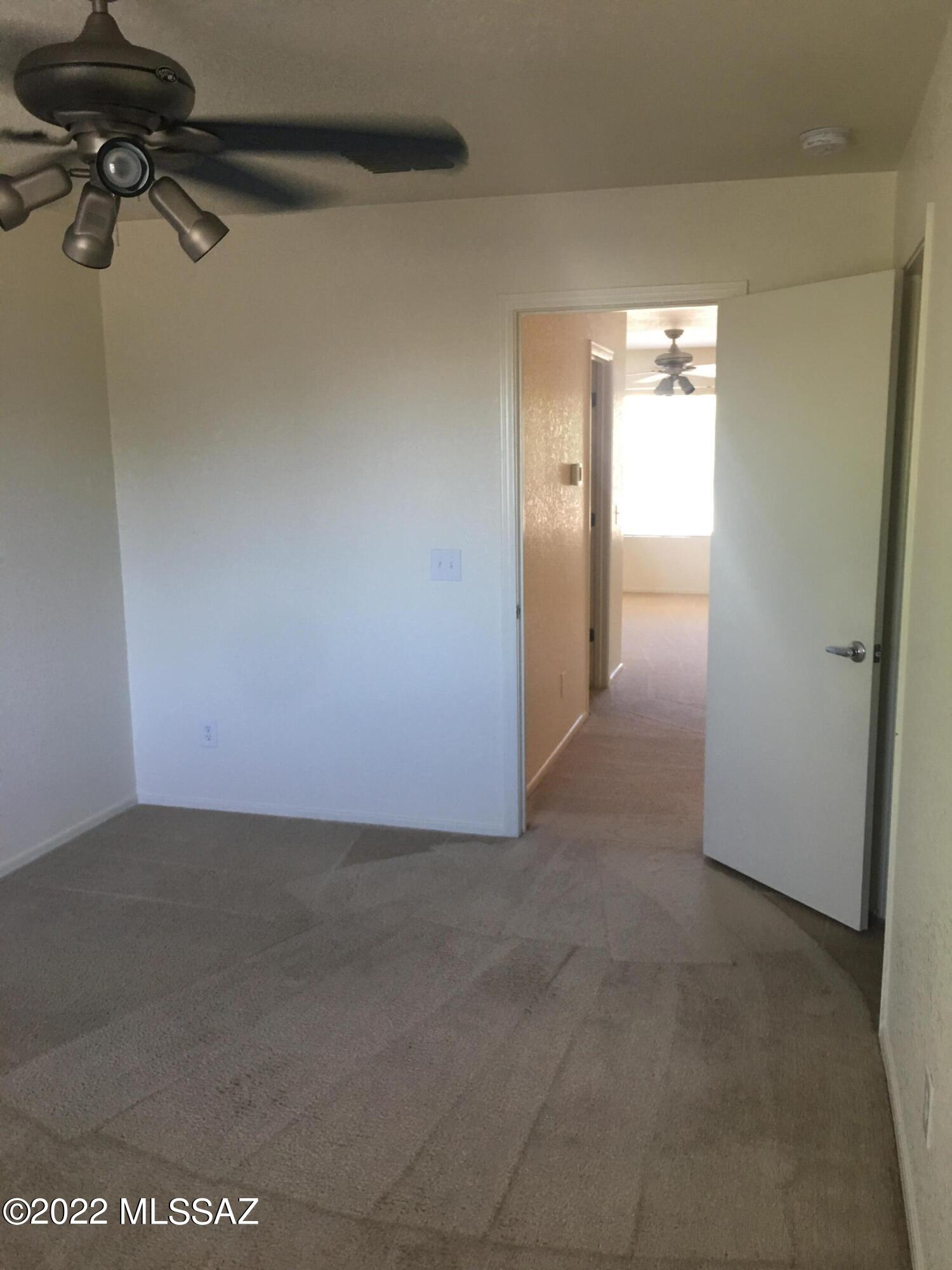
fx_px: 1063
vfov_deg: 61.7
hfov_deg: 48.2
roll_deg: +0.1
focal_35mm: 29
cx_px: 476
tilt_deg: -7.1
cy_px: 635
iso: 40
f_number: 2.2
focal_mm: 4.15
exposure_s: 1/15
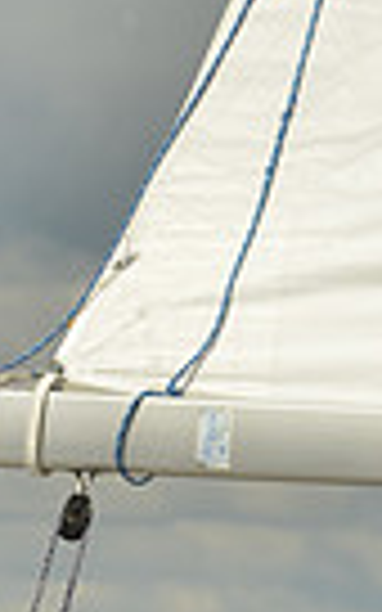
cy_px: 1026
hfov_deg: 1.5
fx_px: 14525
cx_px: 254
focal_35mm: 872
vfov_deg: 2.4
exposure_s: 1/1000
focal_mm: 200
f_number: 10
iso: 200
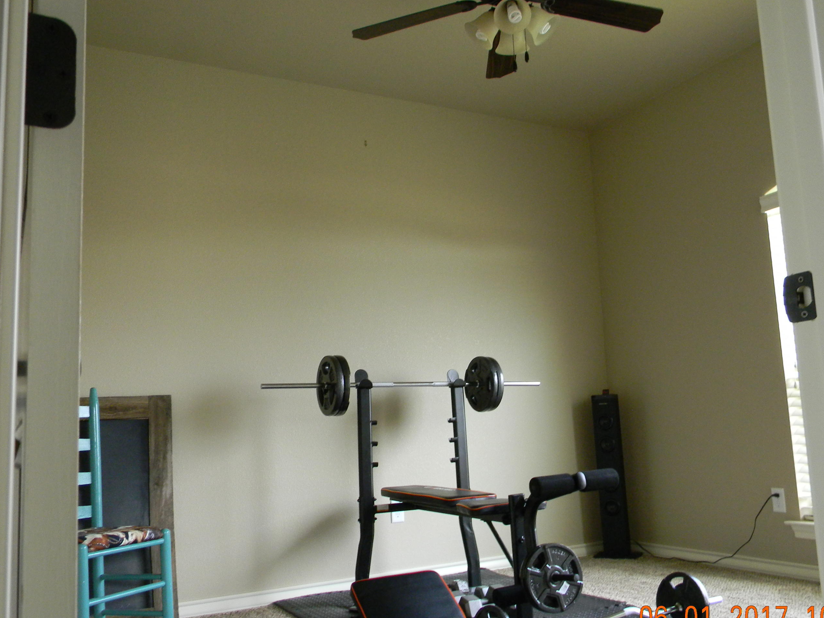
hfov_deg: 55.3
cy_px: 329
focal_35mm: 33
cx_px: 452
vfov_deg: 42.9
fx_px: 786
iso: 250
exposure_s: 1/30
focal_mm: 5
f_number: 3.5
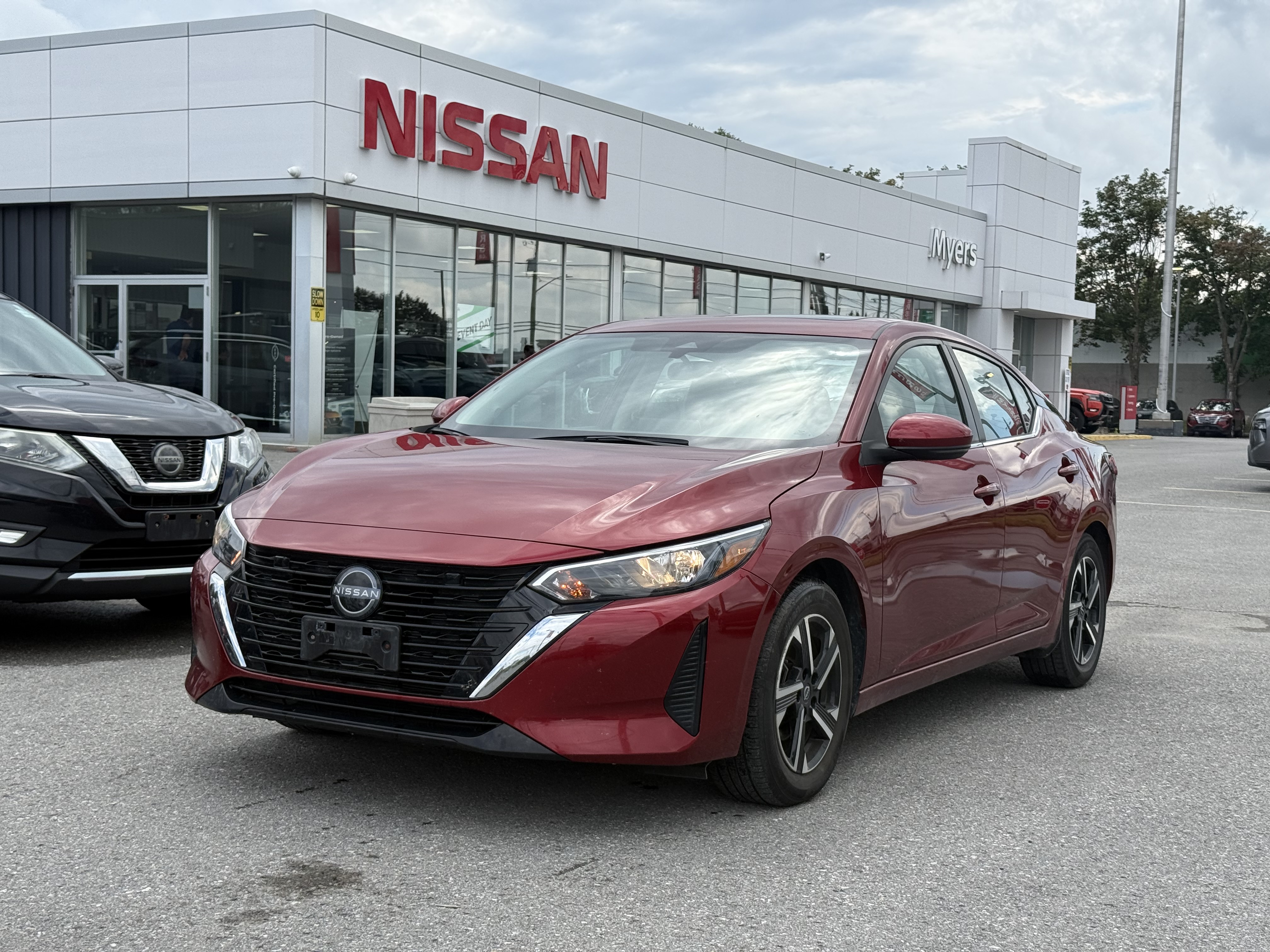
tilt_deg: -2.8
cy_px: 476
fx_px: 1761
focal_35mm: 48
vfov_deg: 30.3
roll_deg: -0.9
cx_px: 635
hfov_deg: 39.7
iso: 64
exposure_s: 1/2577
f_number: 1.78
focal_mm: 6.76
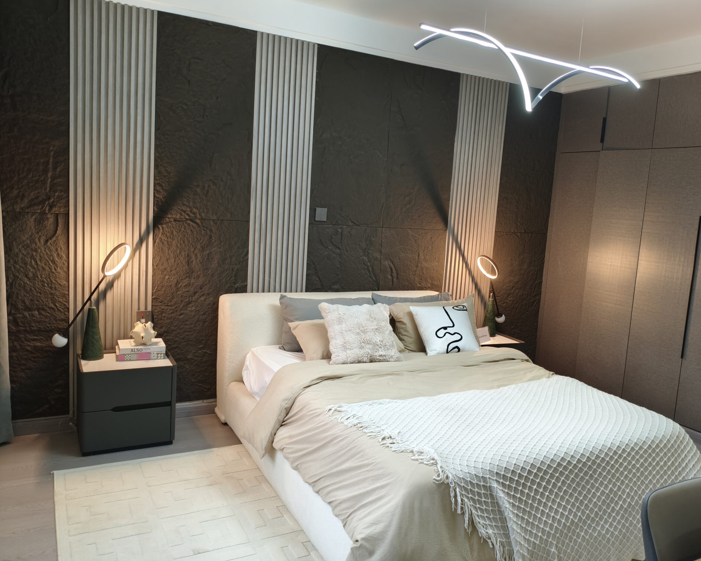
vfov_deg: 51.5
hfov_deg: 62.1
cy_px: 276
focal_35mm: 28
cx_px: 382
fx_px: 581
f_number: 1.5
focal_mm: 4.94
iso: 800
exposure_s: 1/50
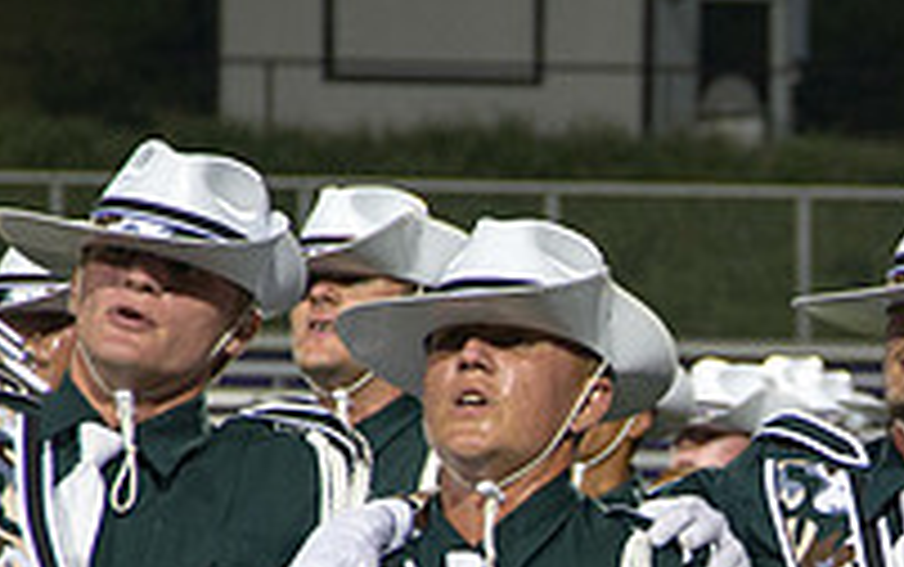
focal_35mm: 396
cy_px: 708
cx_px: 878
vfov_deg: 3.3
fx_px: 9764
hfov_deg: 5.3
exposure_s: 1/160
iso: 2200
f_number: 5.6
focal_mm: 110
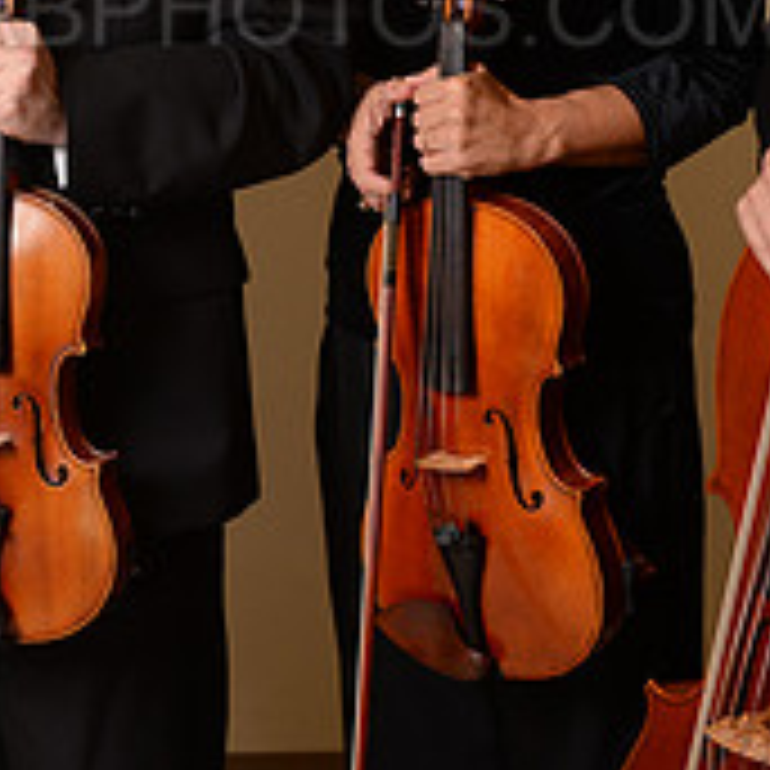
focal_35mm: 92
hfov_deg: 18.7
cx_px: 180
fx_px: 2315
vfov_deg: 18.2
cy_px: -70
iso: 320
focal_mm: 32
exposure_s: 1/160
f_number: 7.1
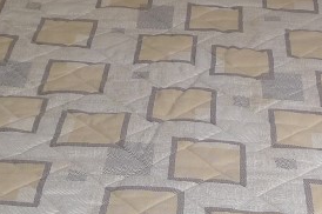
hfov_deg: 20.2
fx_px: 902
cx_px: 162
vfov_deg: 13.1
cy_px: -63
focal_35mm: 101
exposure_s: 1/60
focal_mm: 5.1
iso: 200
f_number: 2
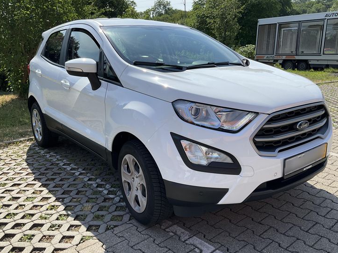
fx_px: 313
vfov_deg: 44.2
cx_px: 168
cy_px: 128
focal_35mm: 32
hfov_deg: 56.8
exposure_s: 1/1534
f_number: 1.8
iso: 25
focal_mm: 3
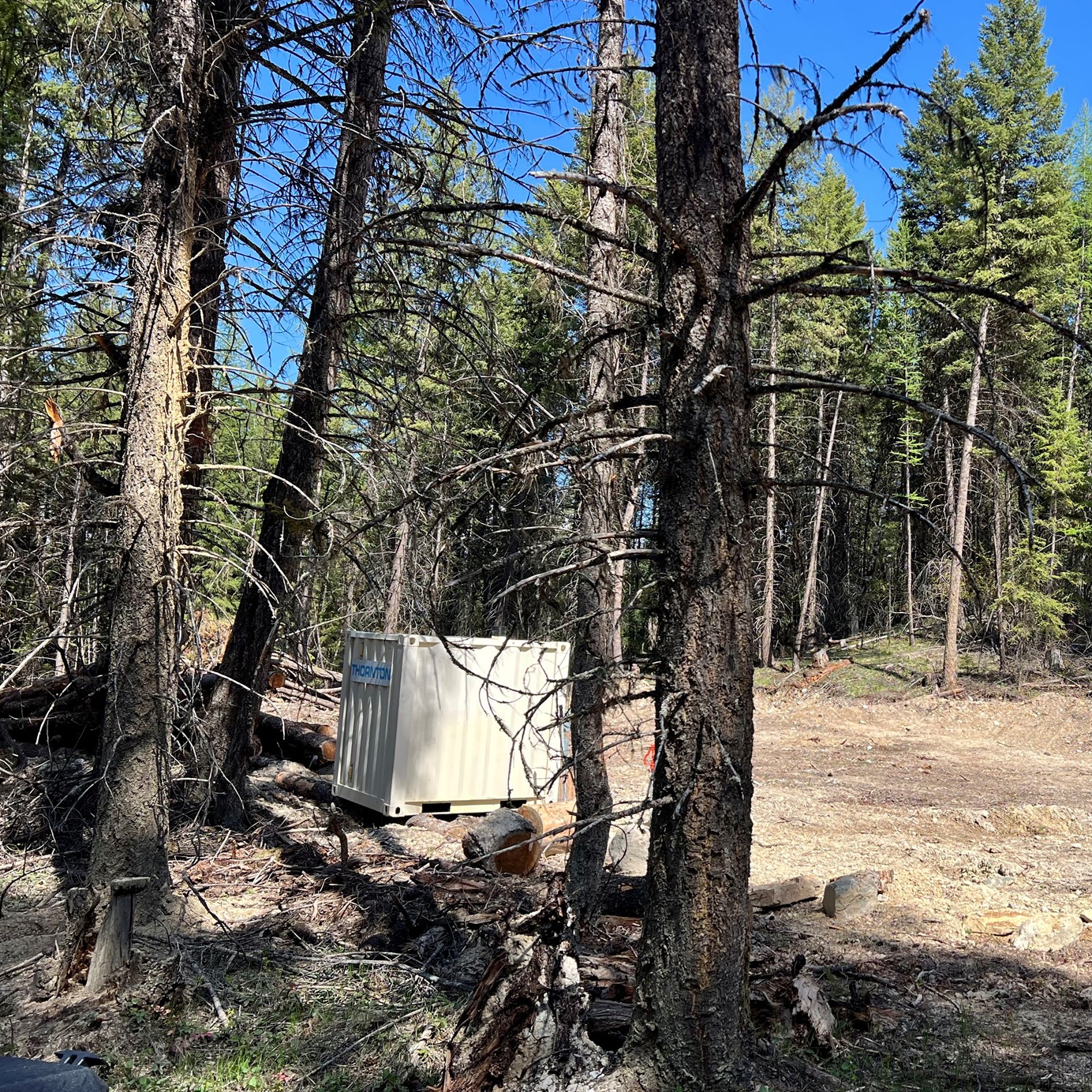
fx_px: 1213
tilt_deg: +9.1
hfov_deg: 47.1
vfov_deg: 48.4
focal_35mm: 34
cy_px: 564
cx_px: 781
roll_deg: -1.8
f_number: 1.5
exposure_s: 1/1869
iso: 50
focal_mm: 5.7
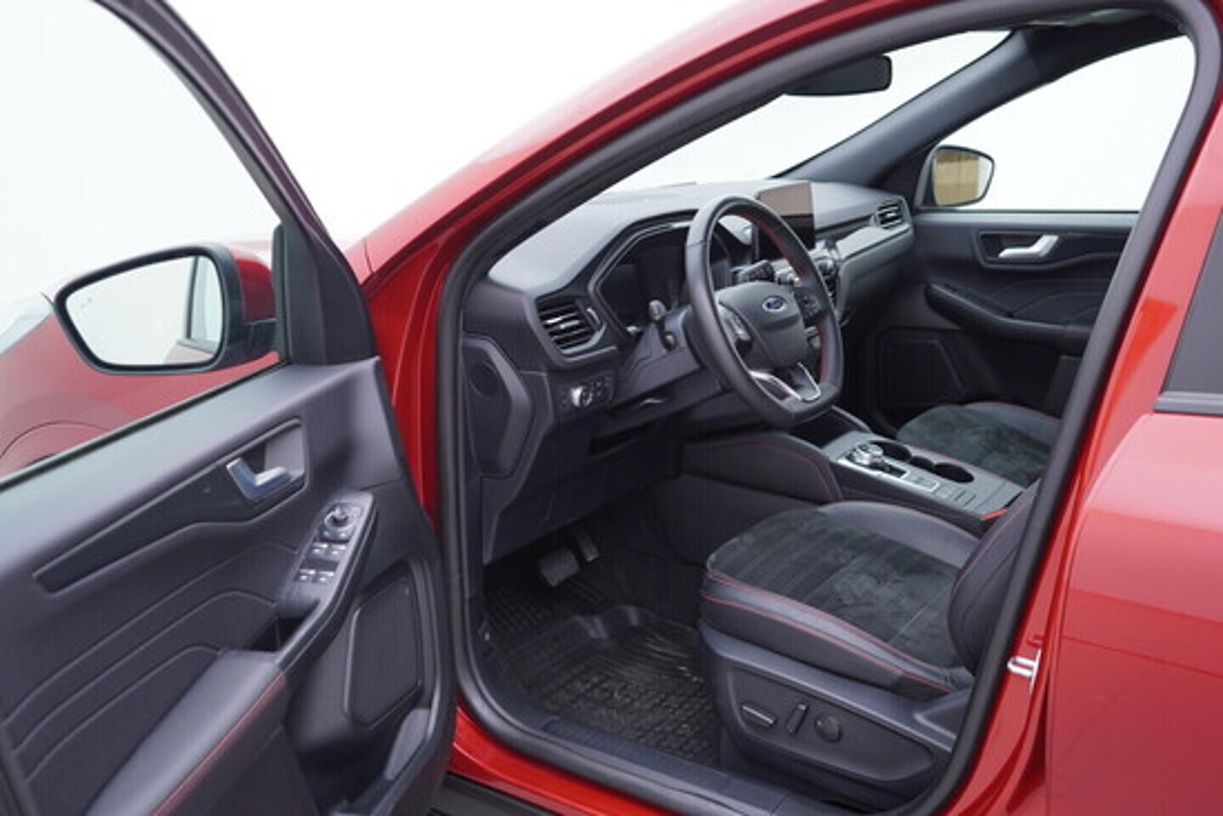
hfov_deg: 53.1
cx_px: 612
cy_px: 408
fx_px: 1223
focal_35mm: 36
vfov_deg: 36.9
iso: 160
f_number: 2.8
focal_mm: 24
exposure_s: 1/40
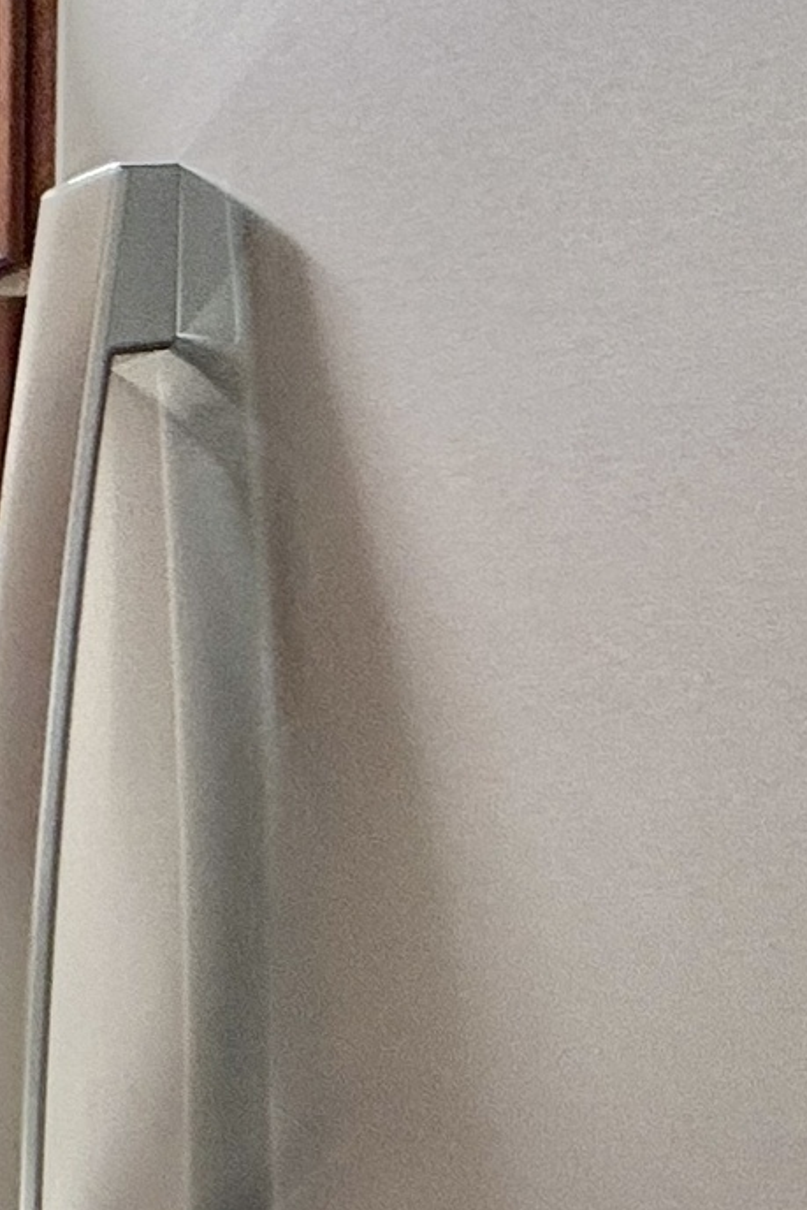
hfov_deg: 11.0
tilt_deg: -2.9
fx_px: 2184
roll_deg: +0.7
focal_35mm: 65
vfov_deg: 30.1
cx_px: -1703
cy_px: 1004
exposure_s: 1/120
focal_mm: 2.22
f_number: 2.2
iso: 50
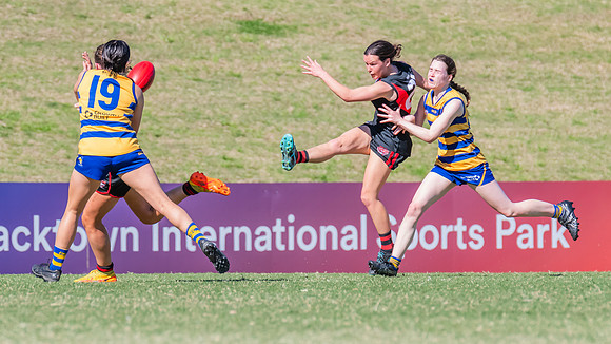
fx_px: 12655
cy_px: 183
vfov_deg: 1.6
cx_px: 246
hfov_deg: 2.8
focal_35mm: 781
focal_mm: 420
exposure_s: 1/1250
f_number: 10
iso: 800
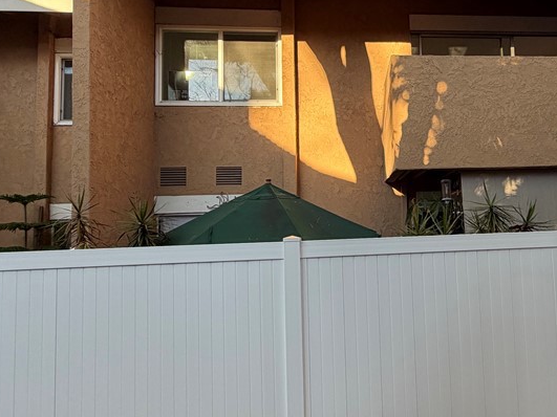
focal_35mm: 27
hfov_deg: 62.7
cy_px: 199
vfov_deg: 51.3
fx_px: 434
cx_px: 395
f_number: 2.2
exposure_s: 1/125
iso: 50
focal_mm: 2.22
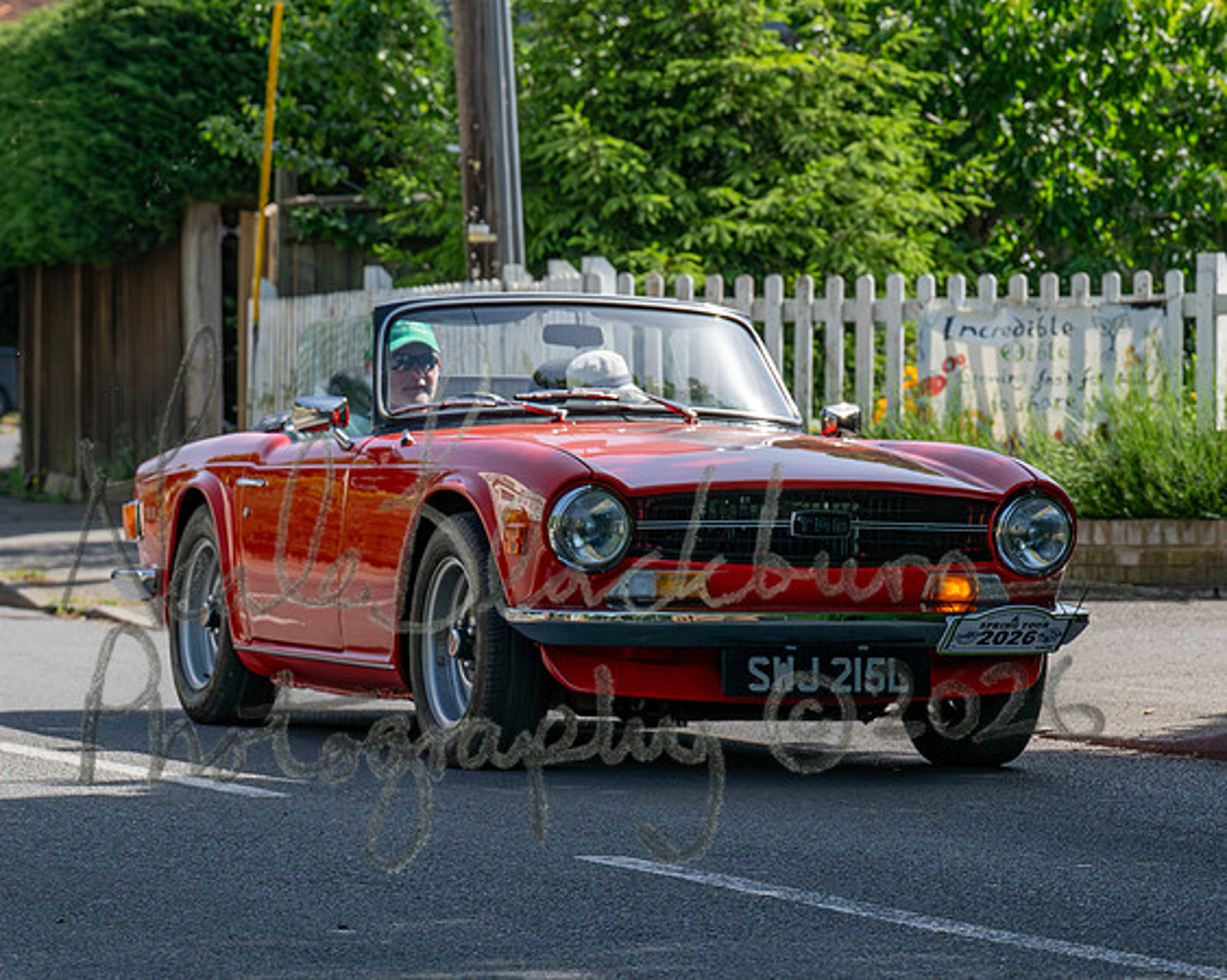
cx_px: 781
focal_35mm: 160
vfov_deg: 9.6
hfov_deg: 12.0
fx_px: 5809
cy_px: 640
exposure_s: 1/2000
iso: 200
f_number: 5
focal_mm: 70
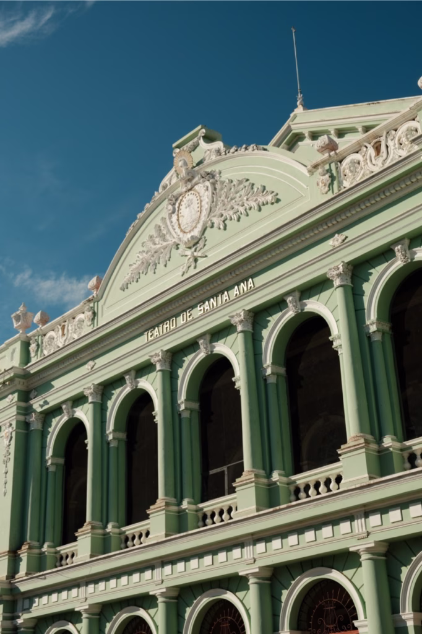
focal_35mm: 51
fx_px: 897
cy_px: 317
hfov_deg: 26.5
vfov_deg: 38.9
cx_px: 211
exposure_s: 1/1250
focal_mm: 34.3
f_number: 5.6
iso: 160
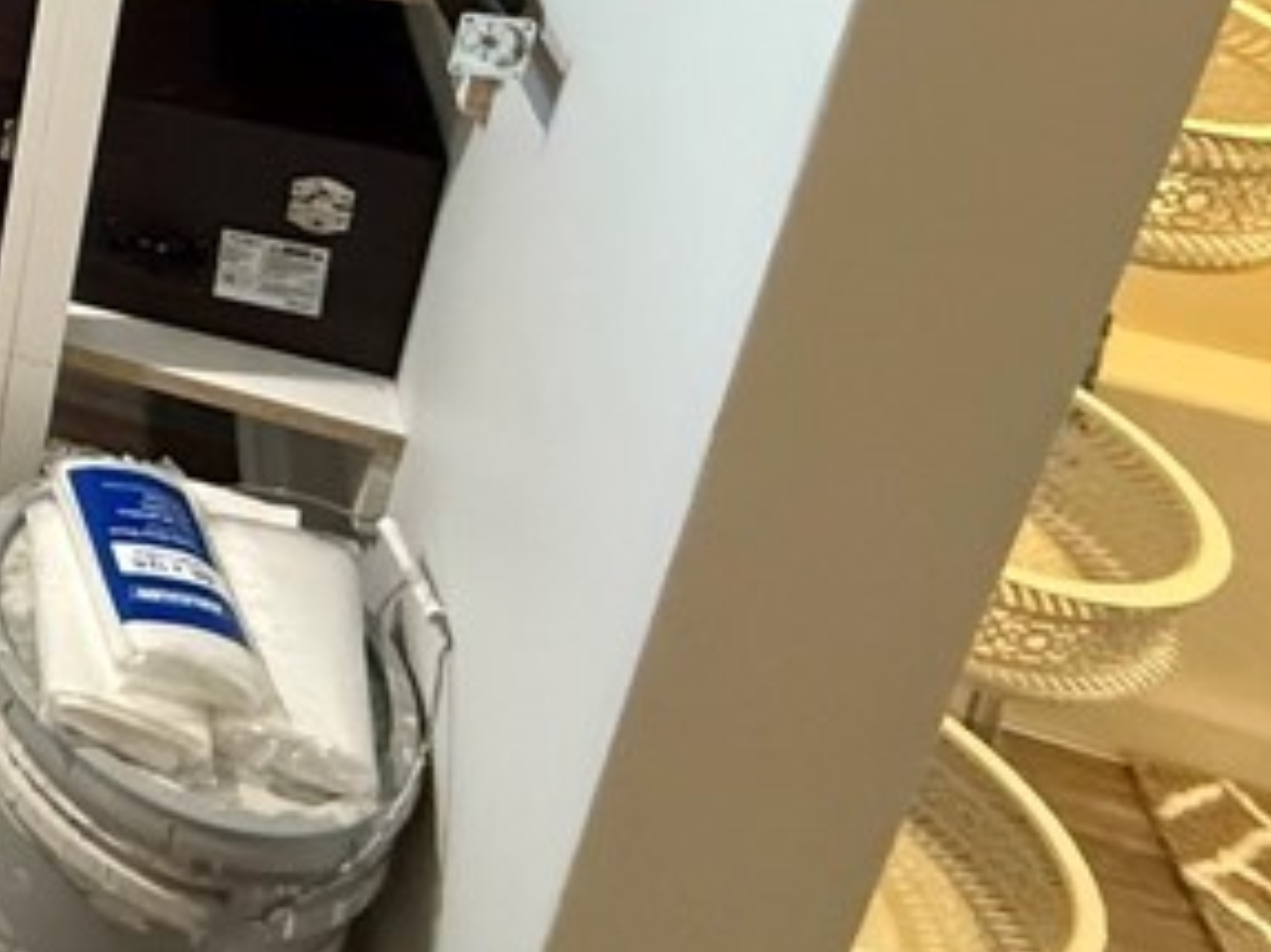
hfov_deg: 26.7
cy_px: -483
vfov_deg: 23.3
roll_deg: -2.0
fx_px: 1835
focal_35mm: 50
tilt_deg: -16.3
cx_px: -660
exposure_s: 1/60
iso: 800
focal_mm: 2.22
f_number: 2.2
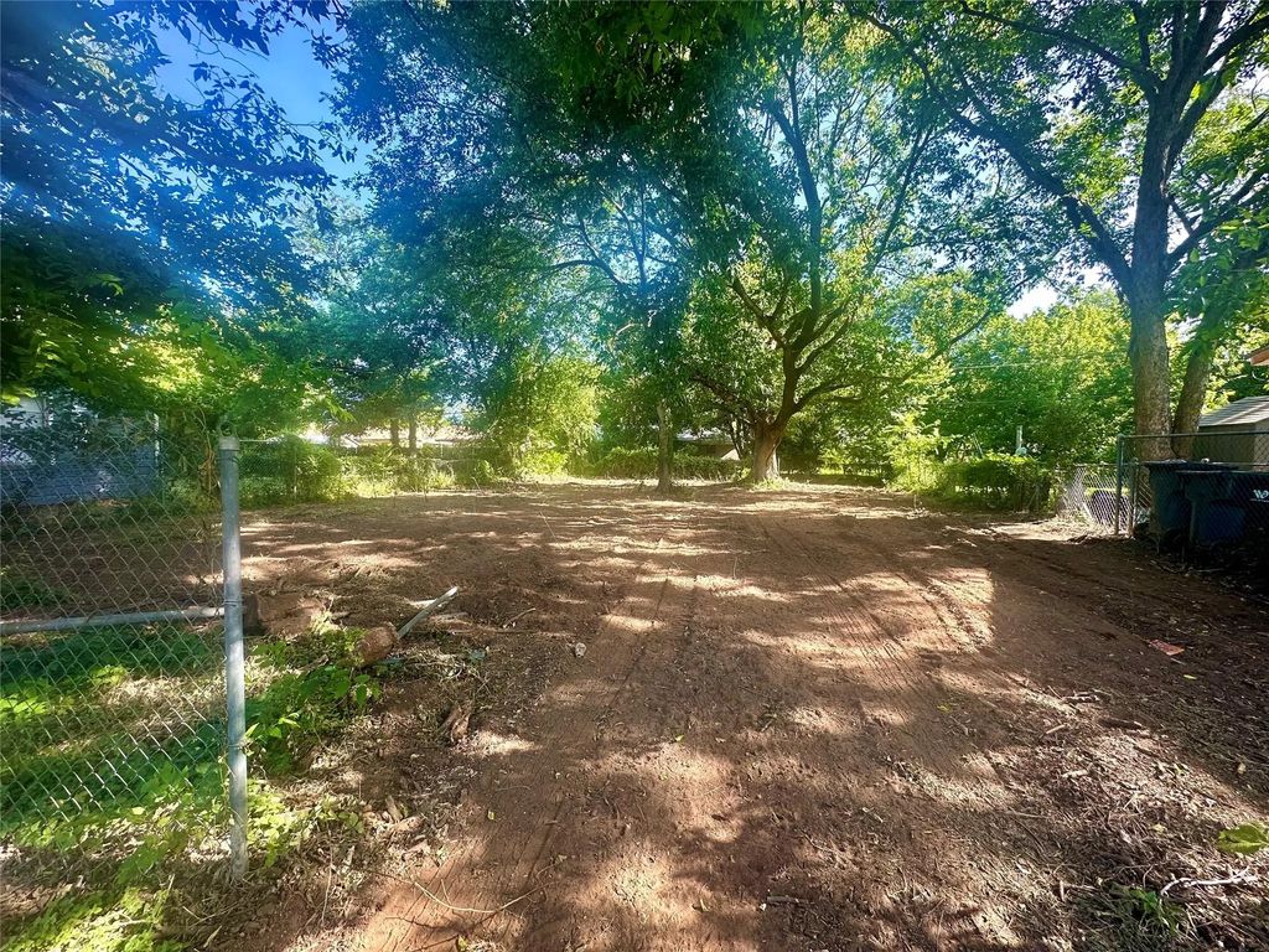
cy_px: 476
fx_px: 513
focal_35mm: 14
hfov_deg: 102.1
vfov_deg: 85.7
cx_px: 634
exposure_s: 1/106
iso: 40
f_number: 2.2
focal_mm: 2.22
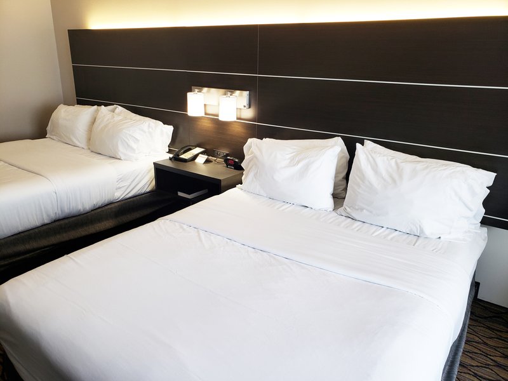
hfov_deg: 67.3
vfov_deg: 53.1
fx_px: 382
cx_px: 254
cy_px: 190
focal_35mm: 26
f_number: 2.4
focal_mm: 4.3
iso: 100
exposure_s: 1/60
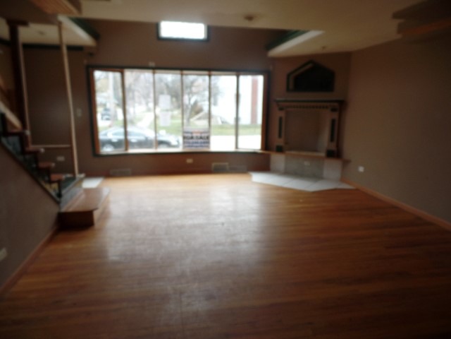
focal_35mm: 23
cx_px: 226
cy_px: 170
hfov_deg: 73.9
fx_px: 300
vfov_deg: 58.9
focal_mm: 4.1
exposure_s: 1/45
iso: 80
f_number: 3.2
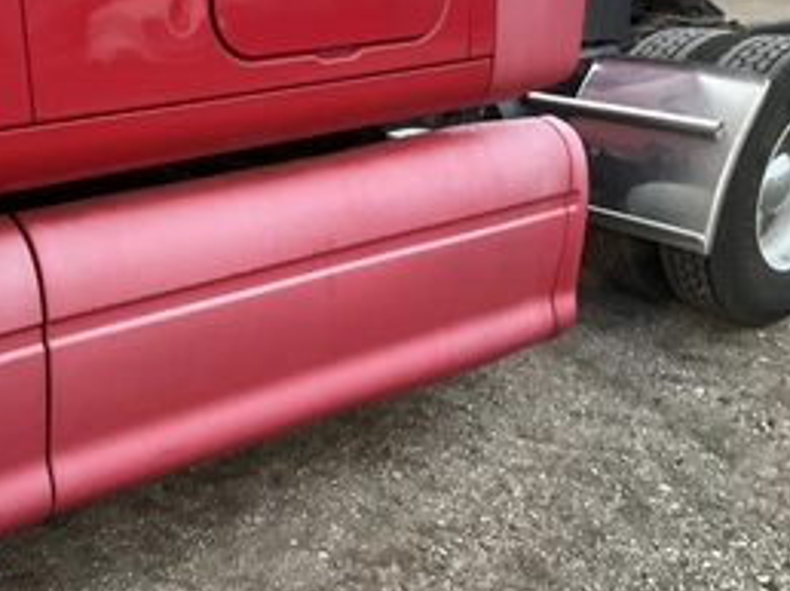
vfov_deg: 32.1
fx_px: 1026
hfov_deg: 40.8
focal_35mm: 45
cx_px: 190
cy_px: 248
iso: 320
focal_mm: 3
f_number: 1.8
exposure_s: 1/33
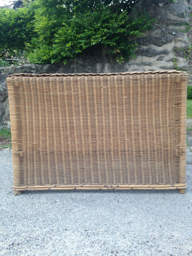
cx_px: 96
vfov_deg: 55.4
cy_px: 128
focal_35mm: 33
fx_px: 244
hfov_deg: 42.9
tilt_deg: -10.1
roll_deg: -0.7
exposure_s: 1/30
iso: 50
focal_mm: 4.12
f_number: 2.4
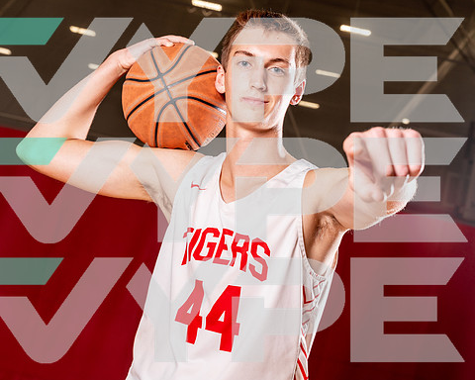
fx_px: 829
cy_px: 190
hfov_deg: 31.9
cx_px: 216
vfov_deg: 25.8
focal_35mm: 59
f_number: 6.3
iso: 100
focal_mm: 52
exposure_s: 1/125
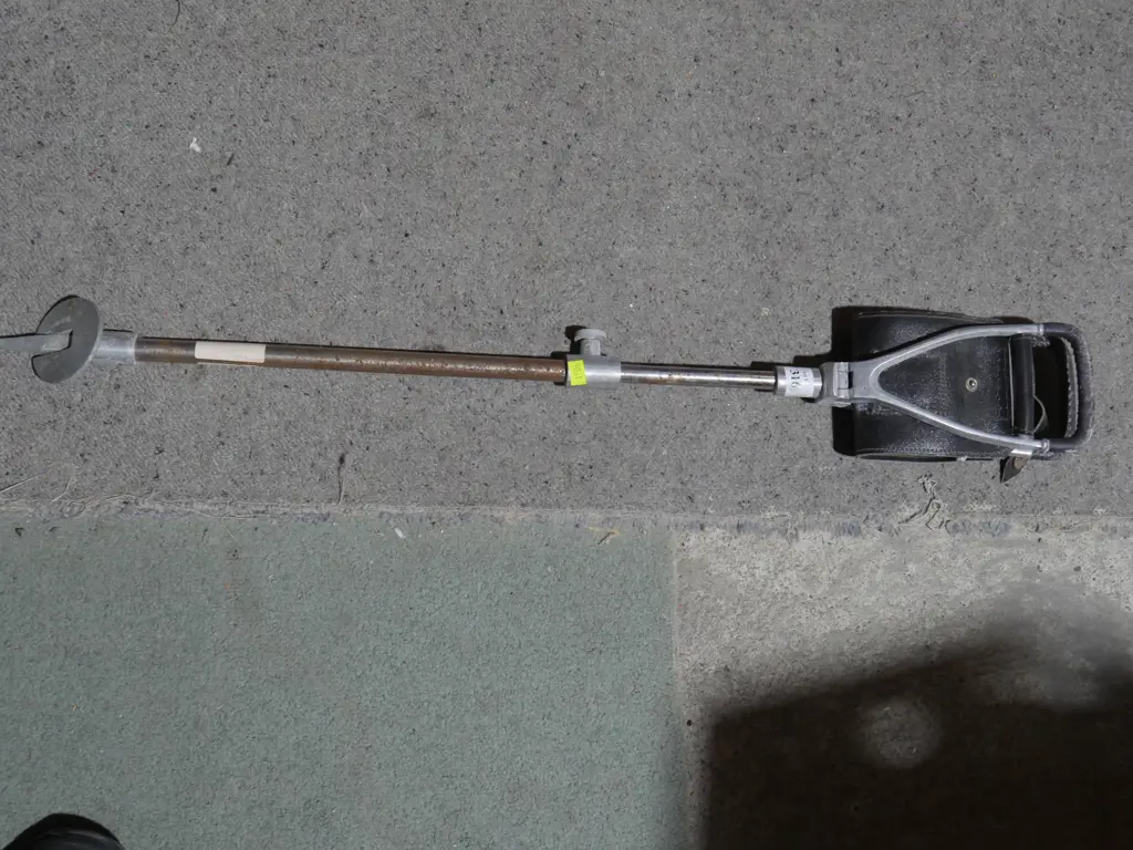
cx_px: 566
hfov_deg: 41.2
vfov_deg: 31.5
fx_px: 1506
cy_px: 425
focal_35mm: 46
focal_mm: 23
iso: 1250
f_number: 7.1
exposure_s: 1/60
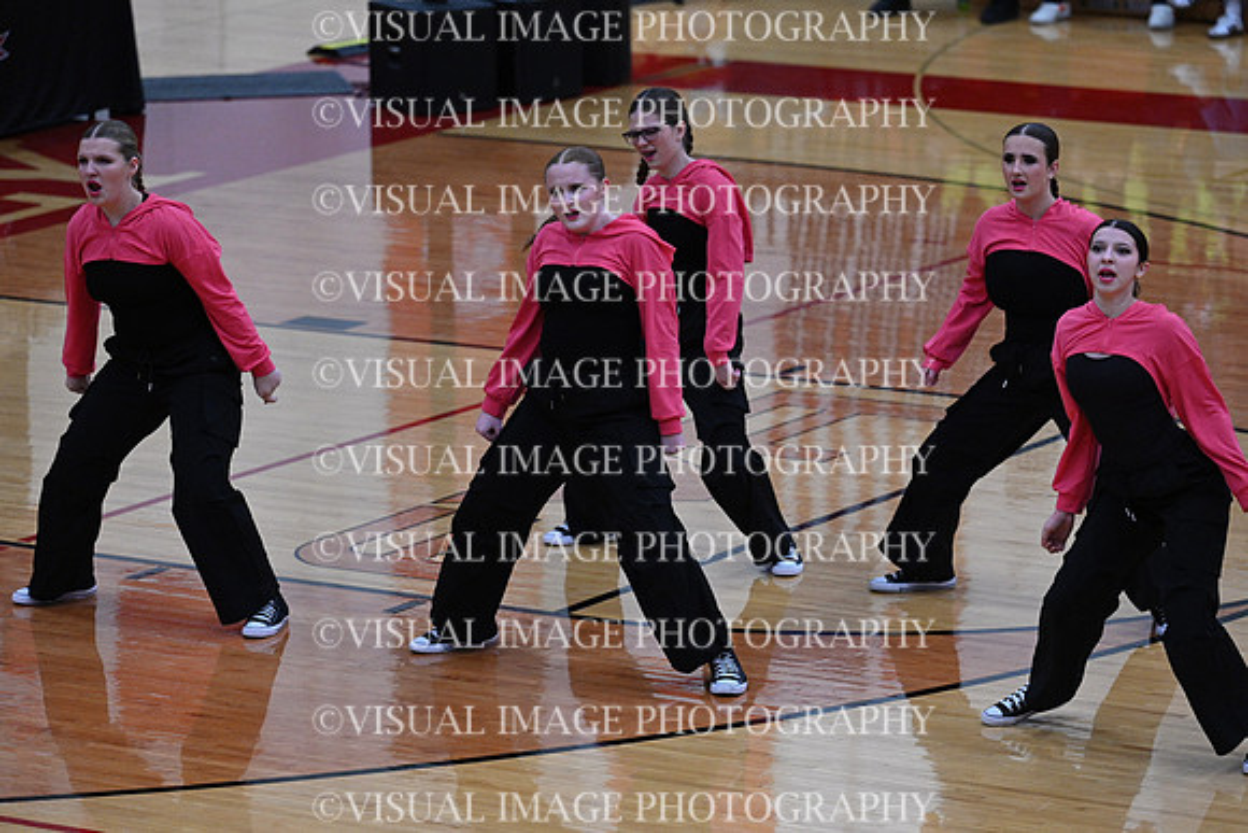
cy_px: 416
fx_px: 6241
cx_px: 624
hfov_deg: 11.4
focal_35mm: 180
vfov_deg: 7.6
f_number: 4
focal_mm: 180
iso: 4000
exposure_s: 1/400
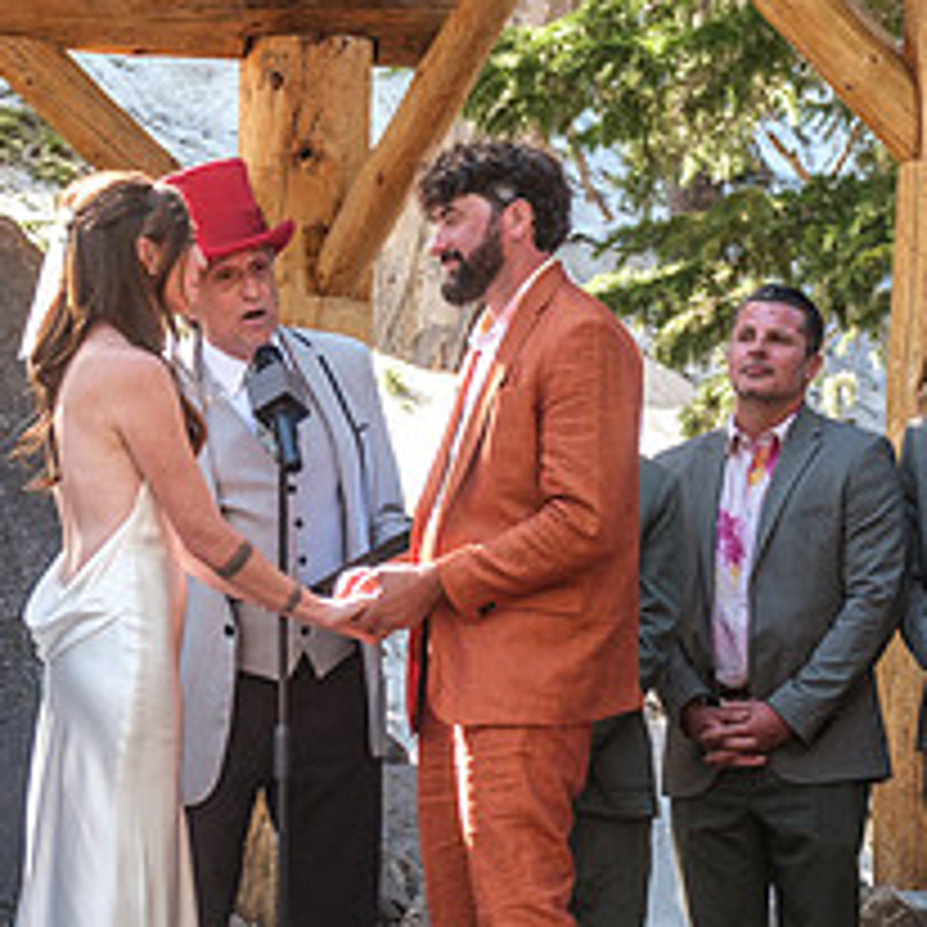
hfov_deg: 9.0
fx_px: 5878
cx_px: 504
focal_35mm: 194
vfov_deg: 9.0
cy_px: 547
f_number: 3.6
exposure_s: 1/240
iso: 400
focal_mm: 54.1
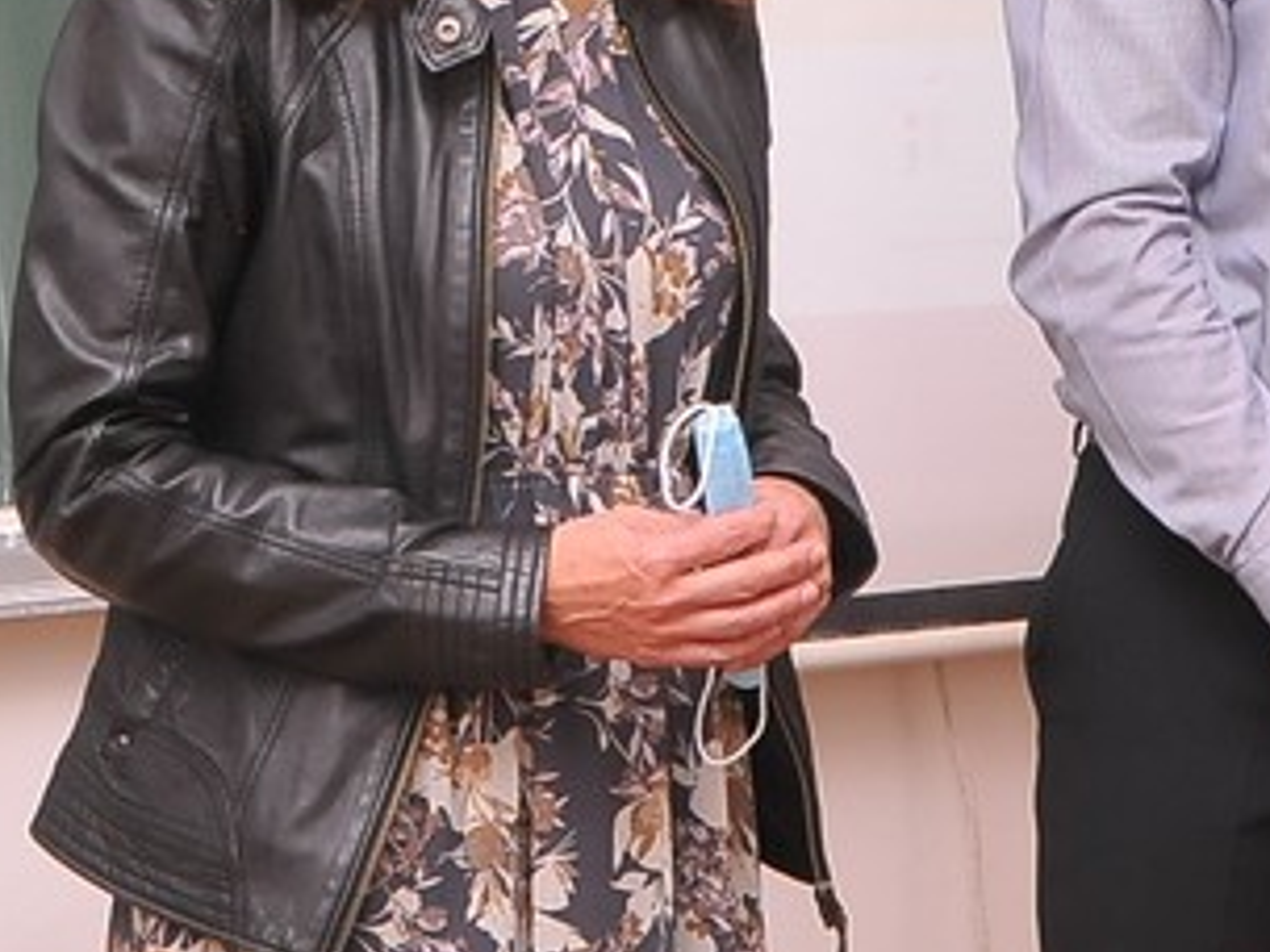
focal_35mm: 151
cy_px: 422
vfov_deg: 9.9
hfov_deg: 12.9
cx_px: -13
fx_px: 5526
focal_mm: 31
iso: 800
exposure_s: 1/60
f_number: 7.1
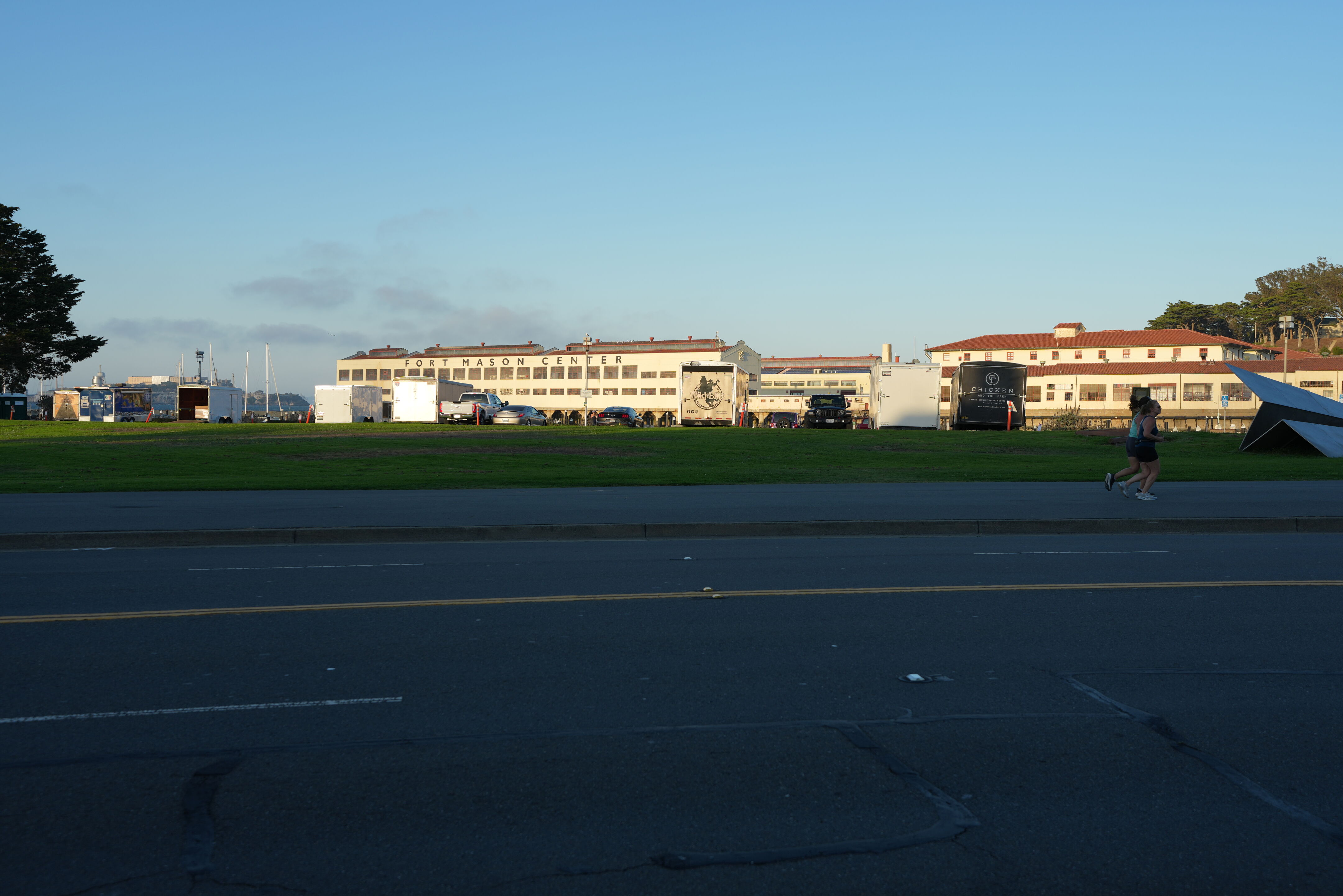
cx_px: 672
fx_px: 1306
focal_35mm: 35
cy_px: 448
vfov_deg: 37.9
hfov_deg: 54.4
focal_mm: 35
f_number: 4
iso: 100
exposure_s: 1/500
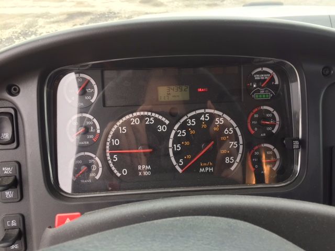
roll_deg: -1.2
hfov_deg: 61.7
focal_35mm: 29
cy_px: 126
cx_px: 168
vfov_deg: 48.2
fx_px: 281
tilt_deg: -33.2
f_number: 2.2
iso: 40
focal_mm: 4.15
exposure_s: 1/120
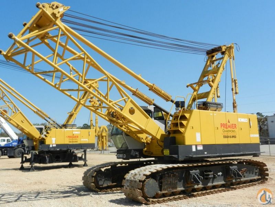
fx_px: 262
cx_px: 138
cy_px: 104
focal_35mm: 33
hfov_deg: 55.4
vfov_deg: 42.9
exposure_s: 1/1600
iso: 160
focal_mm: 5.9
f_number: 3.8
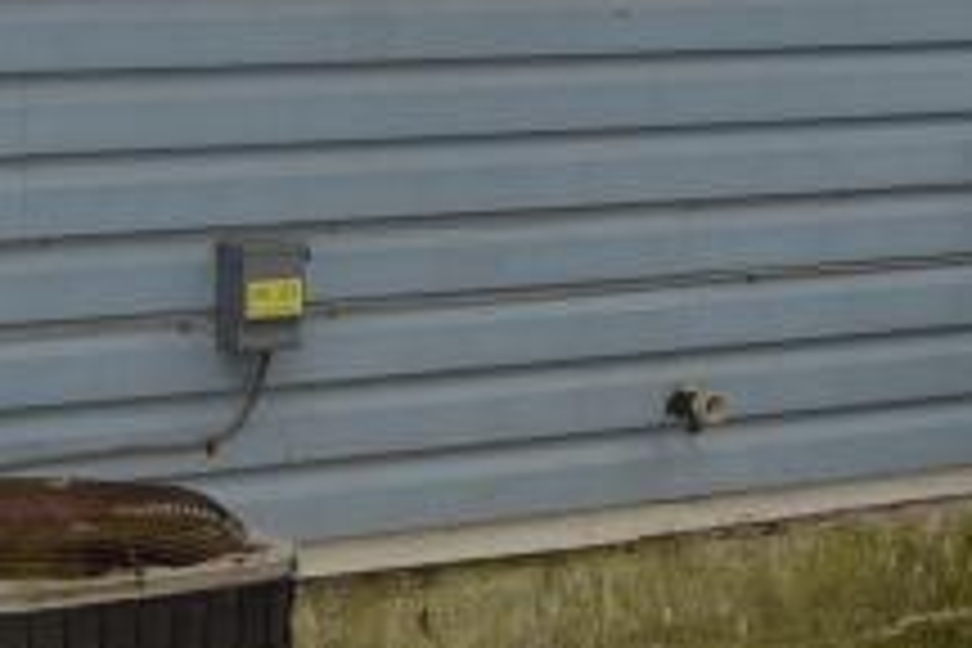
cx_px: 1215
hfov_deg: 14.0
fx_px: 3834
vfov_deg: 9.3
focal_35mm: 142
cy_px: -380
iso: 100
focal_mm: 20
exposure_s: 1/160
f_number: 4
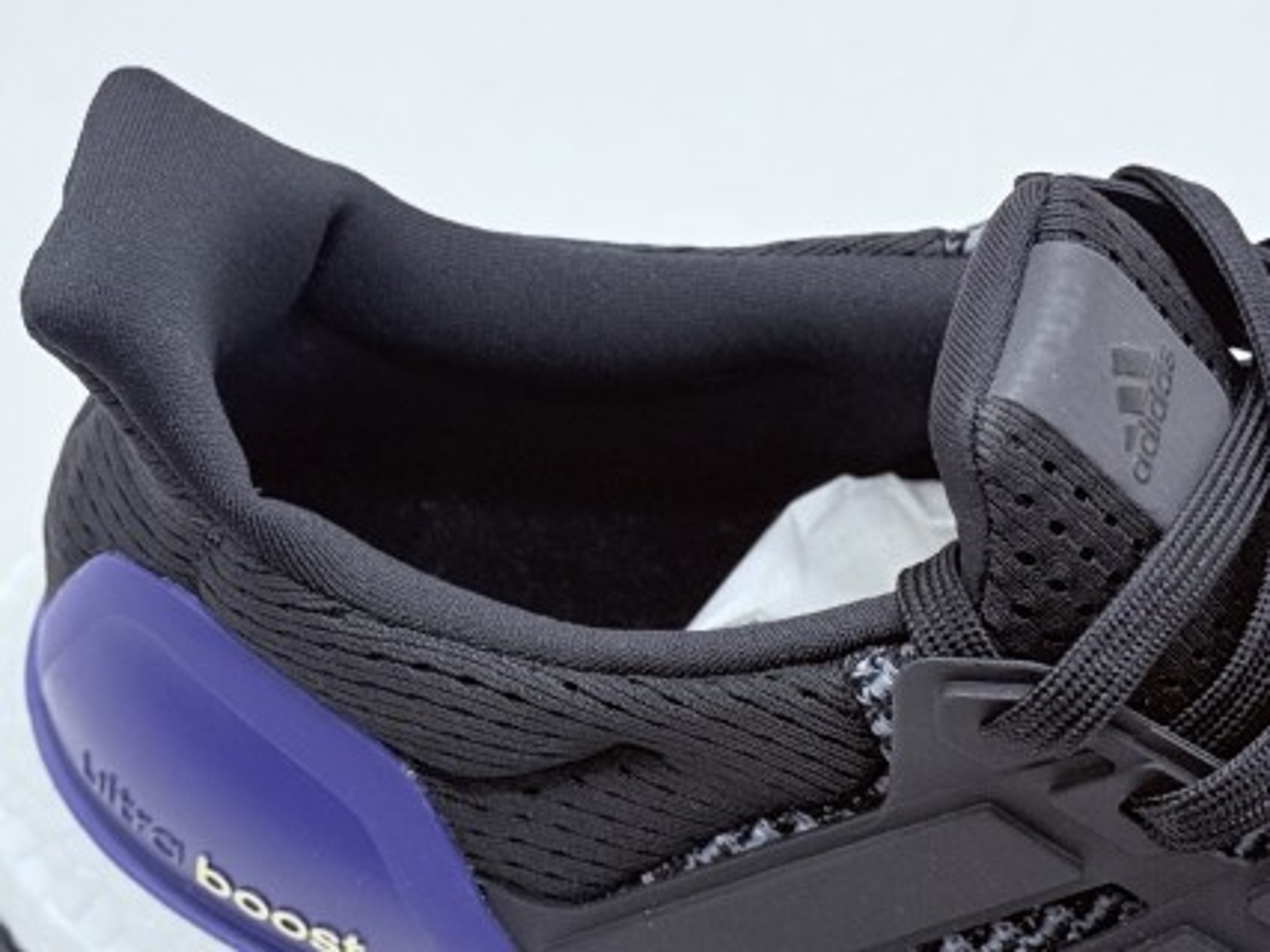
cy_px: 476
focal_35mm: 48
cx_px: 635
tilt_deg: -53.8
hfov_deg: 39.7
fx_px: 1761
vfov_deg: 30.3
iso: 64
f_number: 1.78
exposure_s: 1/646
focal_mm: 6.76
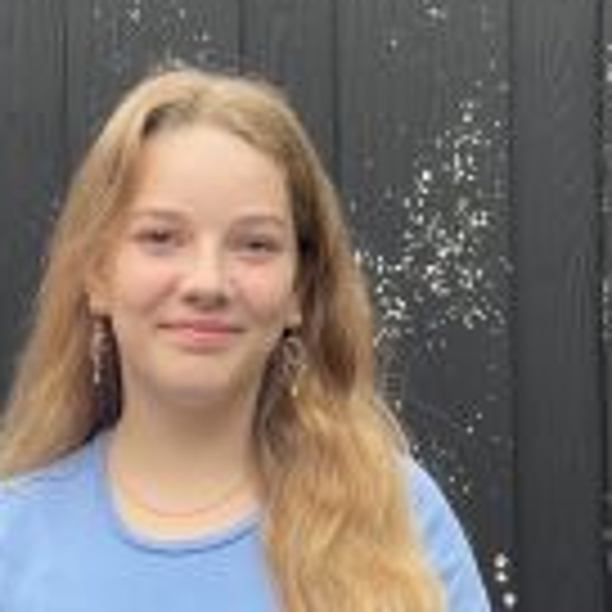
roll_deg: +1.6
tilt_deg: -1.6
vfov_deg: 22.7
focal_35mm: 76
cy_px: 367
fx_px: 1520
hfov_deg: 22.6
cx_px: 162
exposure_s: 1/121
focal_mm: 4.2
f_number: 1.6
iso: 64
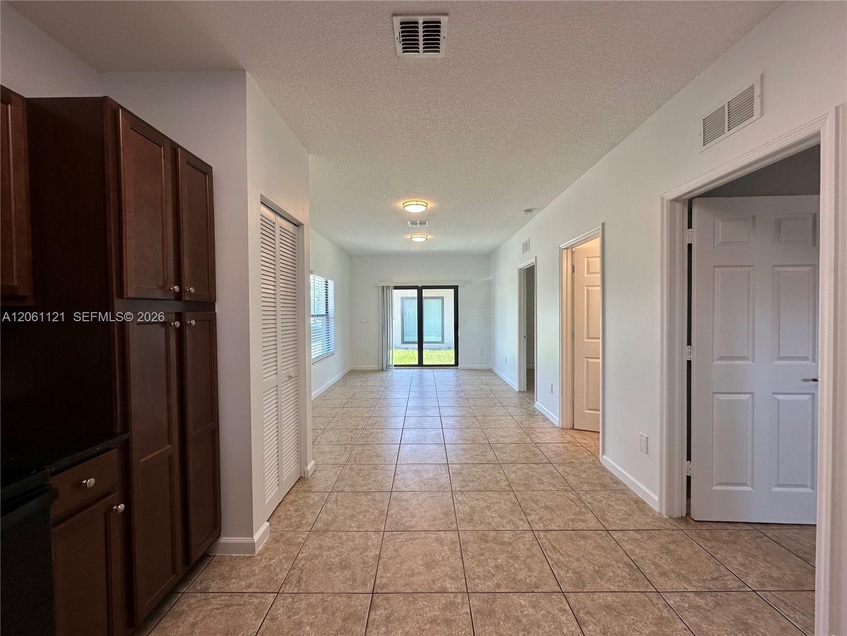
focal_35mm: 14
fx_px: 343
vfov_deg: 85.7
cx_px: 424
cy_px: 318
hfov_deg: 102.1
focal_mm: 2.22
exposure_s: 1/120
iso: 64
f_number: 2.2
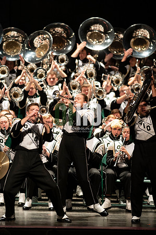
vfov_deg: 6.9
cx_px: 78
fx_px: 1954
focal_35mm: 300
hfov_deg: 4.6
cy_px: 118
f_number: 2.8
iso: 3200
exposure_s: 1/500
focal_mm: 300
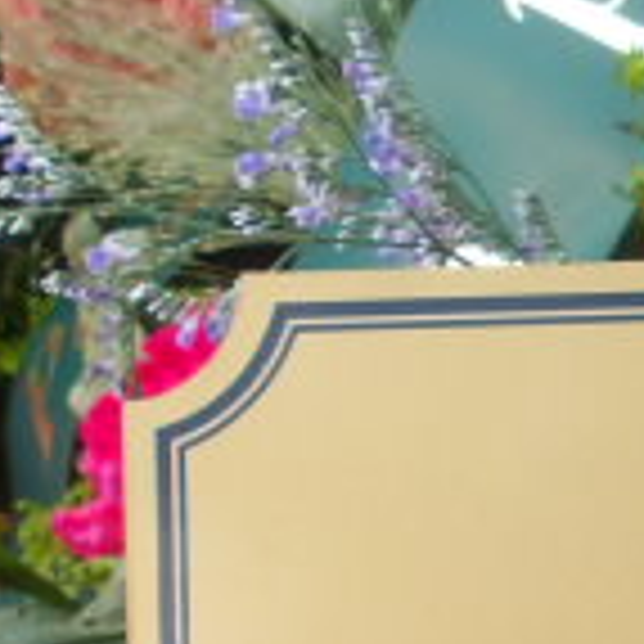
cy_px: 892
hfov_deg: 14.4
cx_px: 1135
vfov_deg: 15.3
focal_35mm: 107
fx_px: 2252
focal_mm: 4.9
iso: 100
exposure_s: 1/522
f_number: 3
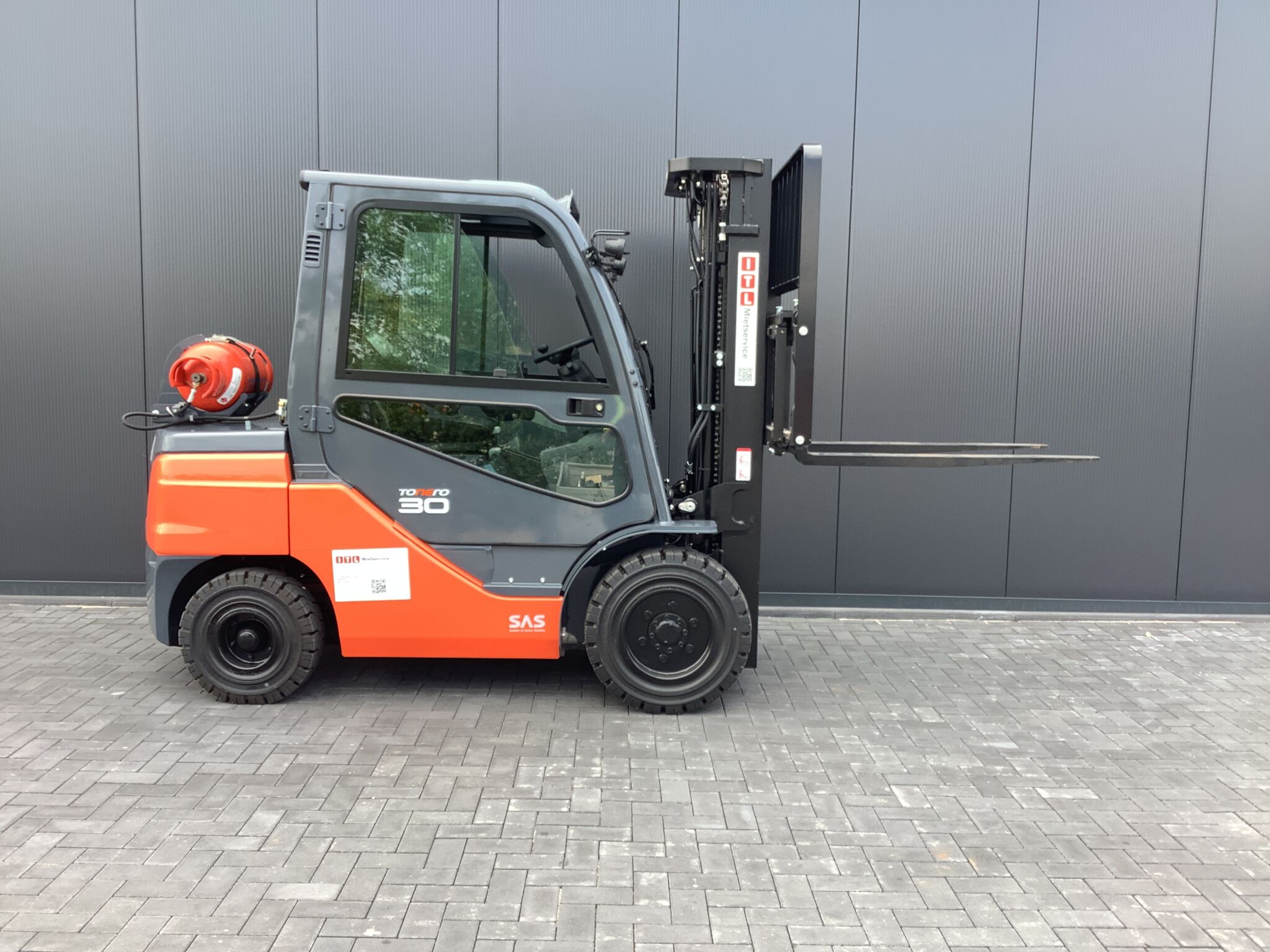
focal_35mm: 31
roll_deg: -1.3
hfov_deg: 58.4
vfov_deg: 45.4
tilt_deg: -6.4
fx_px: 1137
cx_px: 635
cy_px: 476
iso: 25
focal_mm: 3.3
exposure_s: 1/136
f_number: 2.4
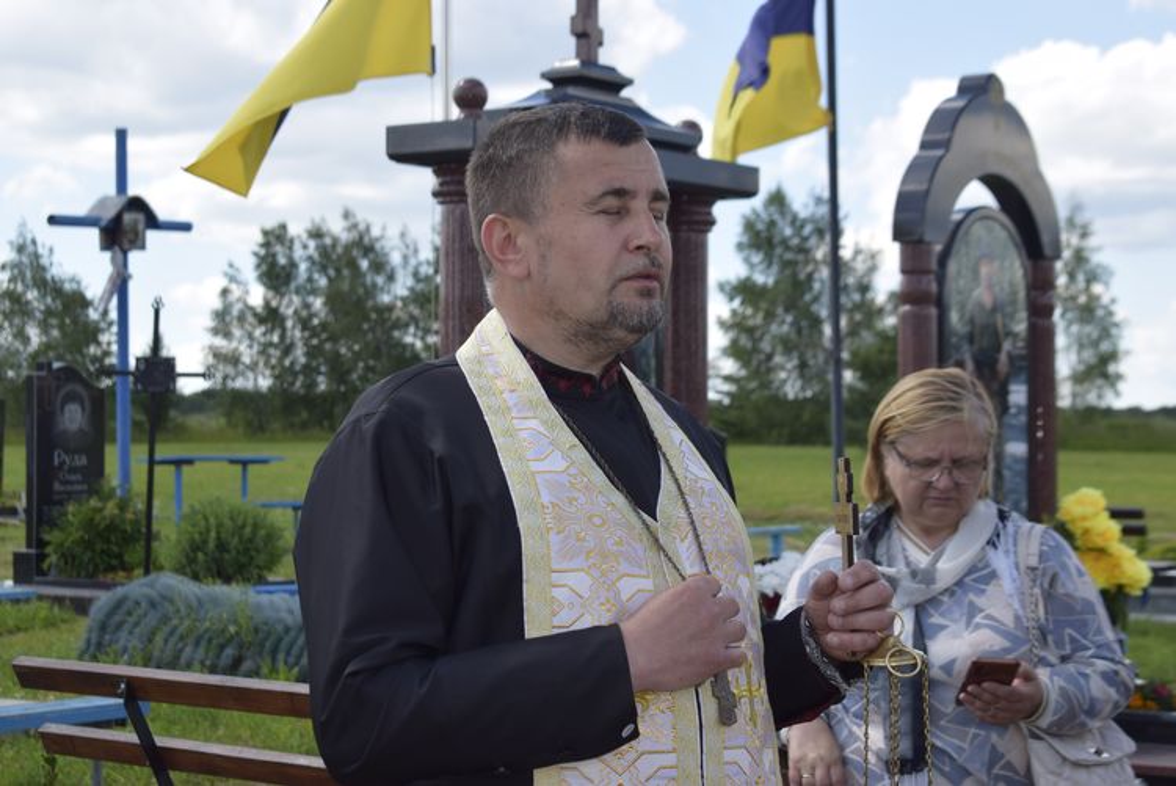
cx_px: 588
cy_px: 393
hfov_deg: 24.6
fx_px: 2696
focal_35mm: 82
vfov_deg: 16.6
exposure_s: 1/200
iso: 100
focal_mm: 55
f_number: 8
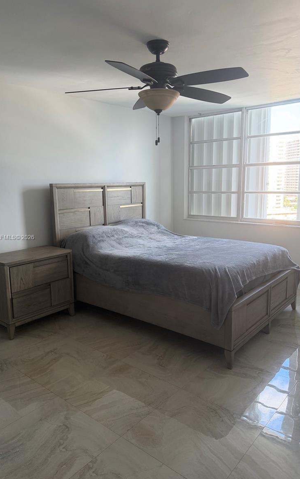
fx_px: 340
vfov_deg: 70.4
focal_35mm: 26
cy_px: 238
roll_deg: +1.0
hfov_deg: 47.6
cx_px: 143
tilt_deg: -9.1
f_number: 1.78
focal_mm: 6.76
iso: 160
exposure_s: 1/121
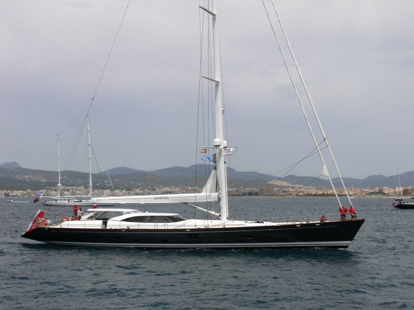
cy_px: 155
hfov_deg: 36.2
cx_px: 207
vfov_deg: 27.5
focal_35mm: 53
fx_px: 634
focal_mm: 11.2
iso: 80
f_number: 7.1
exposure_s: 1/400
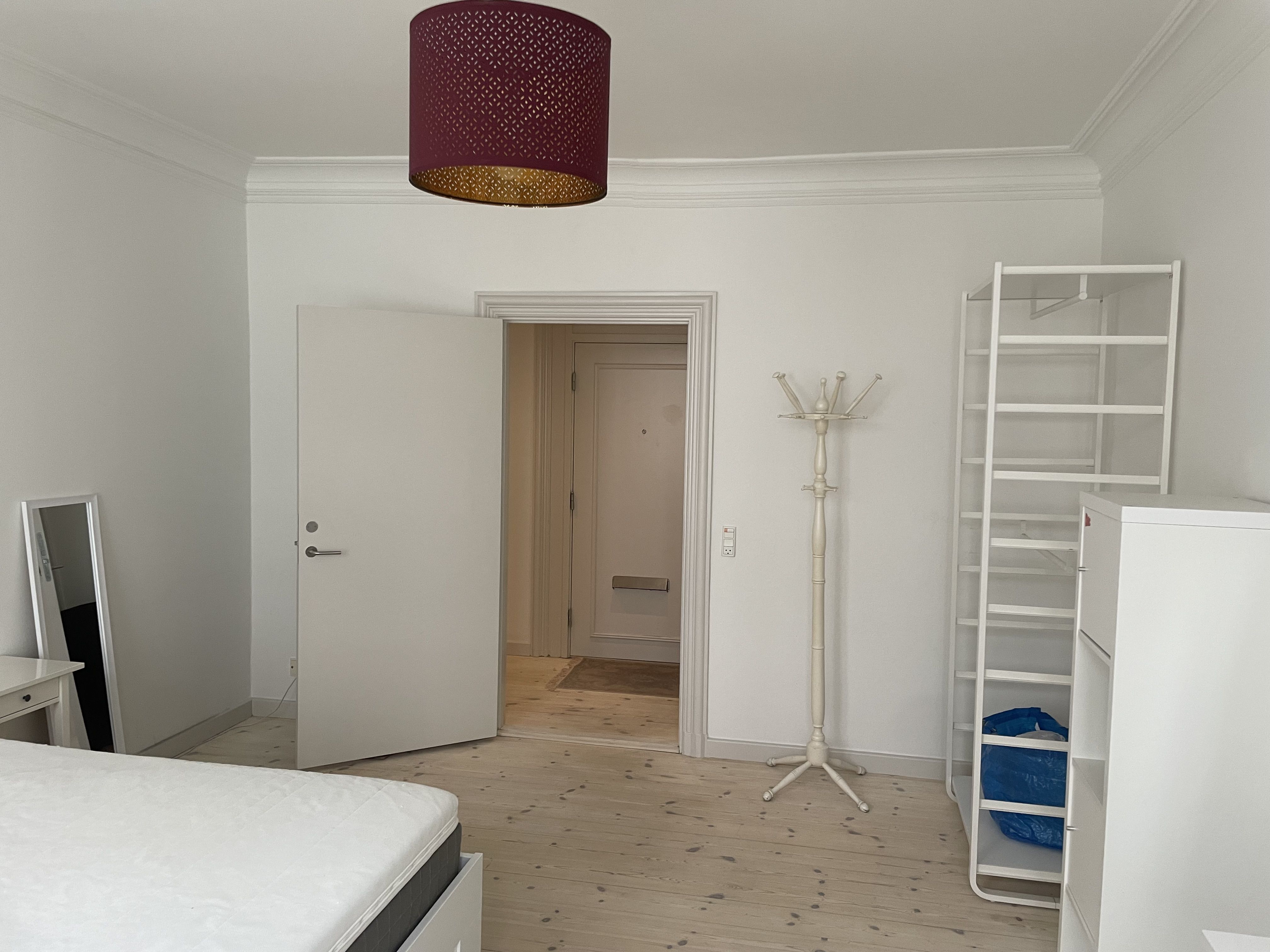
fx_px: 954
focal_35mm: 26
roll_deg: -0.8
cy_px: 476
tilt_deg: -3.9
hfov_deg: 67.3
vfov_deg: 53.1
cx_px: 635
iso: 100
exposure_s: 1/50
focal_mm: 4.2
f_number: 1.6
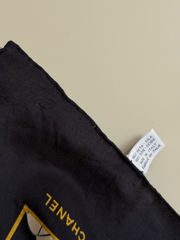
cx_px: 90
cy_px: 120
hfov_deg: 30.3
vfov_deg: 39.7
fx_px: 333
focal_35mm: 48
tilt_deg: -74.4
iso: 64
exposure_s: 1/121
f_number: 1.78
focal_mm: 6.76
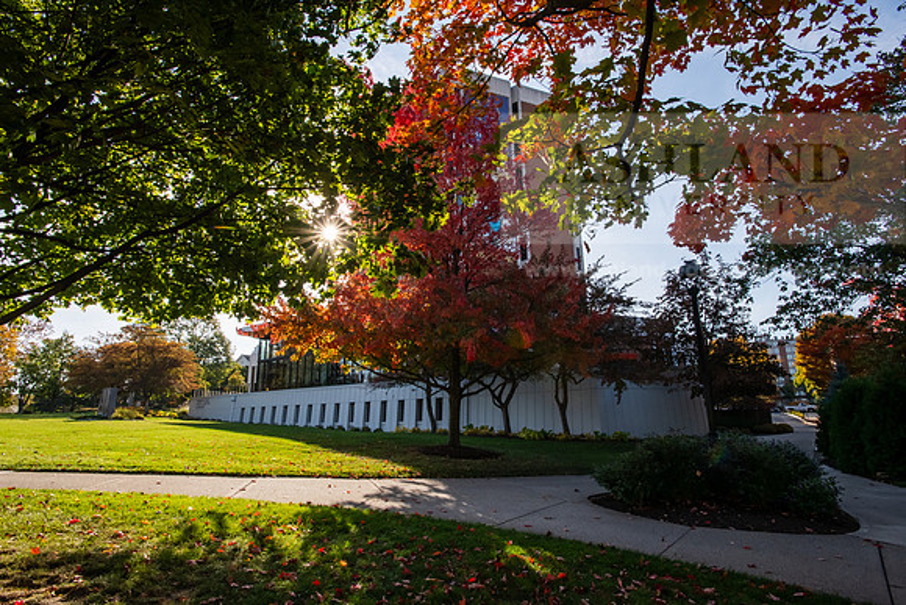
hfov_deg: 84.0
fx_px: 503
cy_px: 302
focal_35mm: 20
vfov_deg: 62.0
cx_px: 453
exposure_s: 1/200
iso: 800
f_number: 20
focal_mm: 20
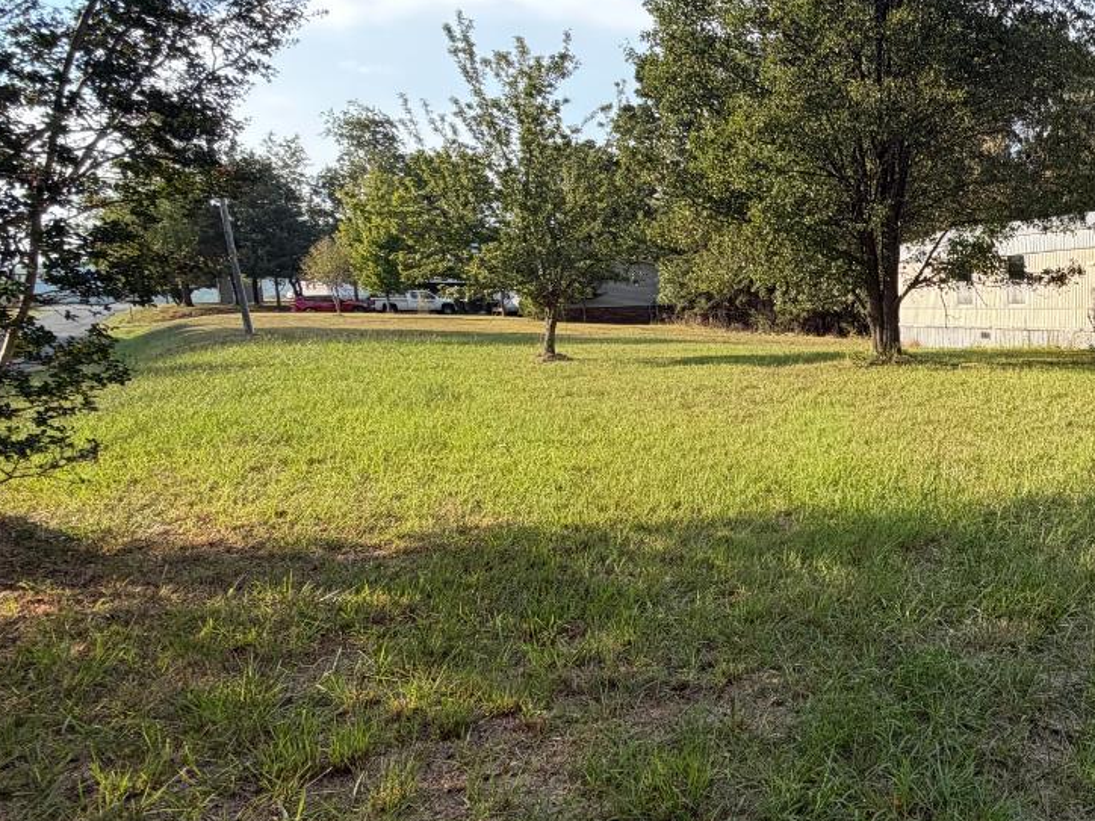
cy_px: 404
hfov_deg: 52.7
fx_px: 917
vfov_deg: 48.2
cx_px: 1019
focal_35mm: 29
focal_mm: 2.22
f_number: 2.2
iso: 40
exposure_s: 1/631
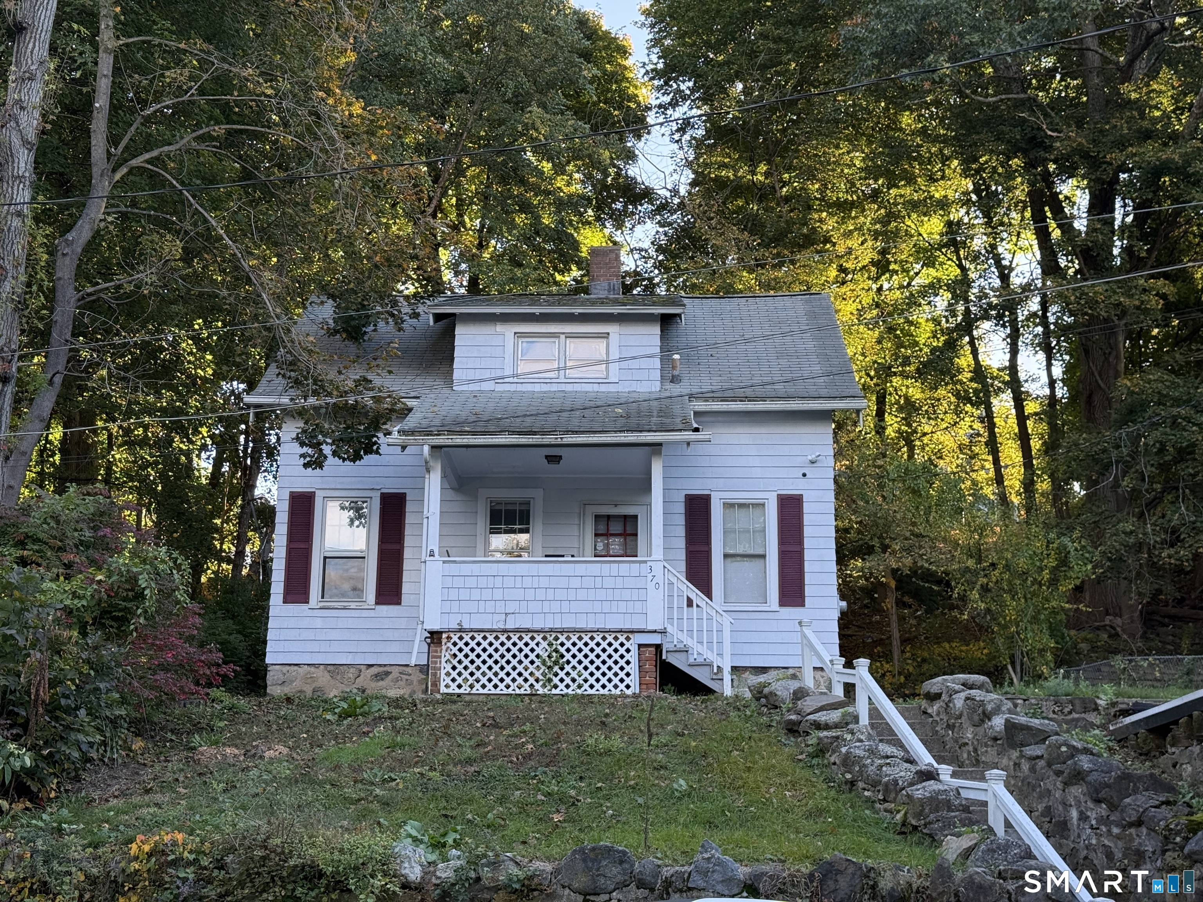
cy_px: 451
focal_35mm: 48
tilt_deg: +15.3
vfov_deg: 30.3
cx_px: 602
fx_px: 1668
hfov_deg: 39.7
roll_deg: +0.1
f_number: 1.78
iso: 80
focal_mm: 6.76
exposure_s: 1/320
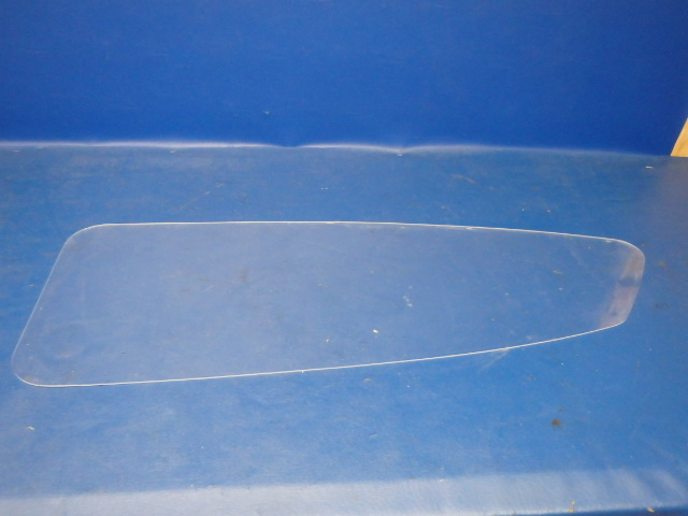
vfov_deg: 49.7
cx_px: 344
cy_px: 258
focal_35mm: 28
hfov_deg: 63.4
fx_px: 557
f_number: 3.9
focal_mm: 5
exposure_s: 1/25
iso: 800
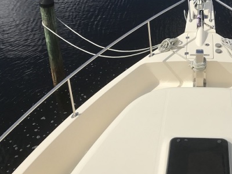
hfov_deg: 32.9
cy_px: 25
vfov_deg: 25.5
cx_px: 200
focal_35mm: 56
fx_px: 375
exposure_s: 1/5988
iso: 20
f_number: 1.8
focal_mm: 3.99
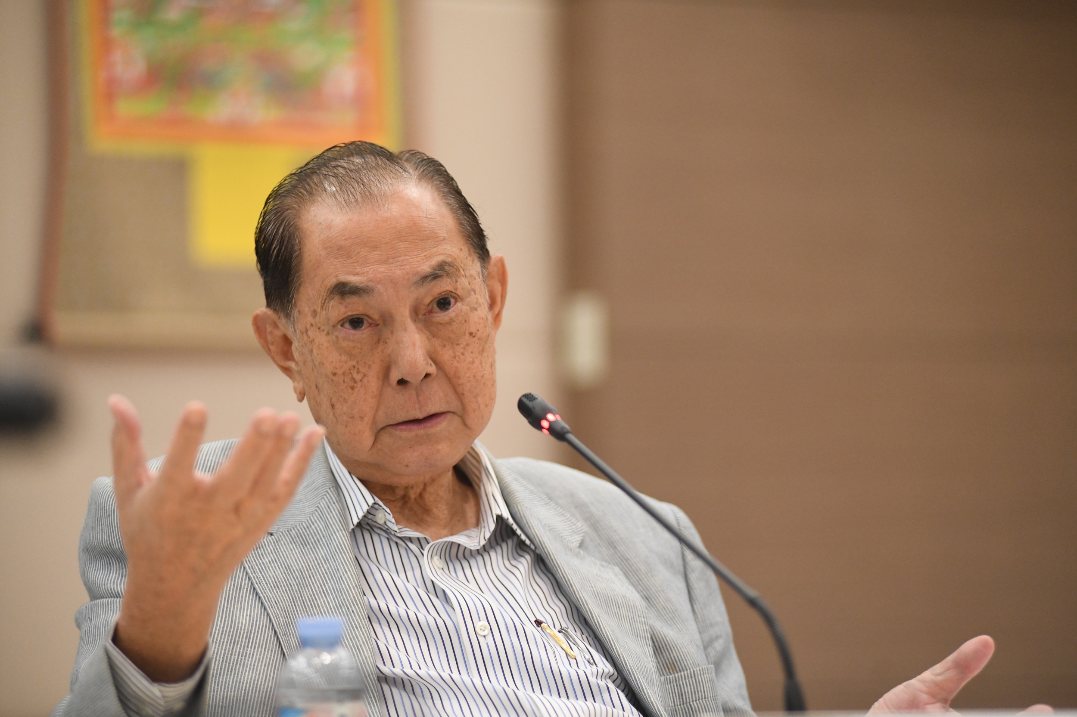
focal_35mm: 145
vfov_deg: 9.5
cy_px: 358
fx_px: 4337
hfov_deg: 14.2
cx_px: 538
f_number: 2.8
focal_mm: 145
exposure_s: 1/160
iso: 2500
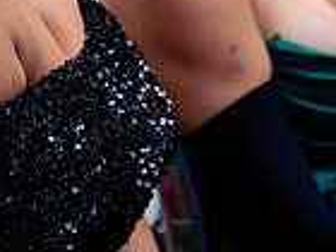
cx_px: 53
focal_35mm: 278
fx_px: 2698
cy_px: -186
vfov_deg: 5.3
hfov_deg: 7.1
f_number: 2.8
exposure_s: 1/160
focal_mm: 70
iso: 320
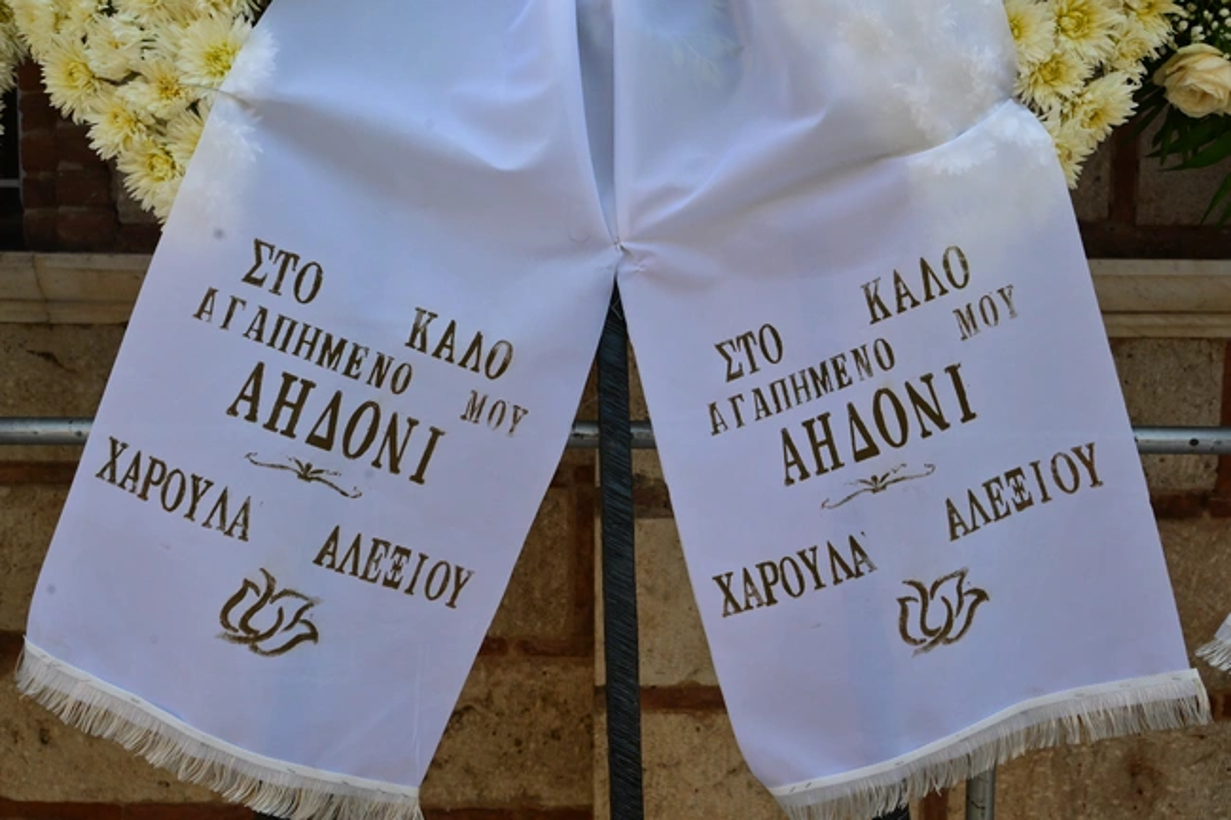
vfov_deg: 35.0
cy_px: 410
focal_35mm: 38
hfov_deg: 50.7
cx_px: 616
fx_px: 1299
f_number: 9
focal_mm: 38
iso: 2000
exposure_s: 1/800
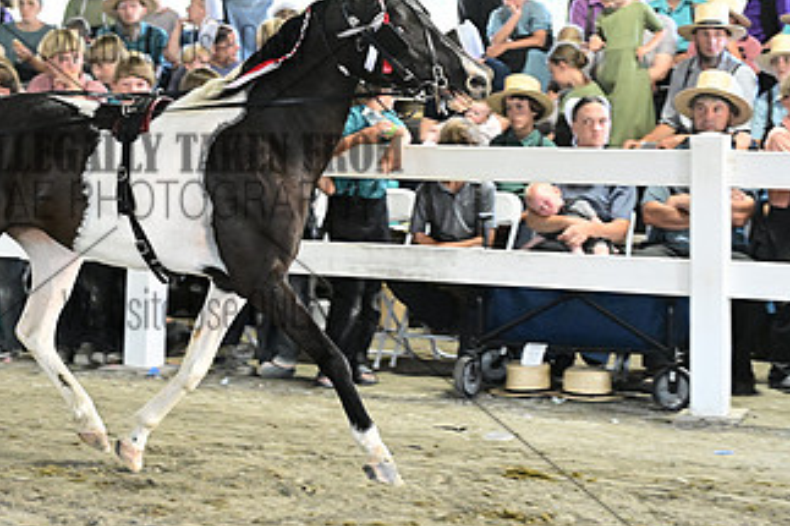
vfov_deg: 15.5
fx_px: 1930
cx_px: 191
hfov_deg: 22.9
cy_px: 172
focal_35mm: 88
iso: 6400
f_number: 4
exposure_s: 1/357
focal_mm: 49
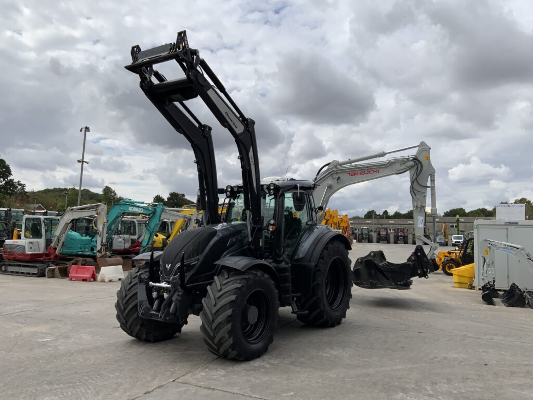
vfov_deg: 48.2
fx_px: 447
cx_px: 266
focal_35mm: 29
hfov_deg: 61.7
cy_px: 200
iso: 20
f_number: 1.8
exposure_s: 1/3788
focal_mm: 3
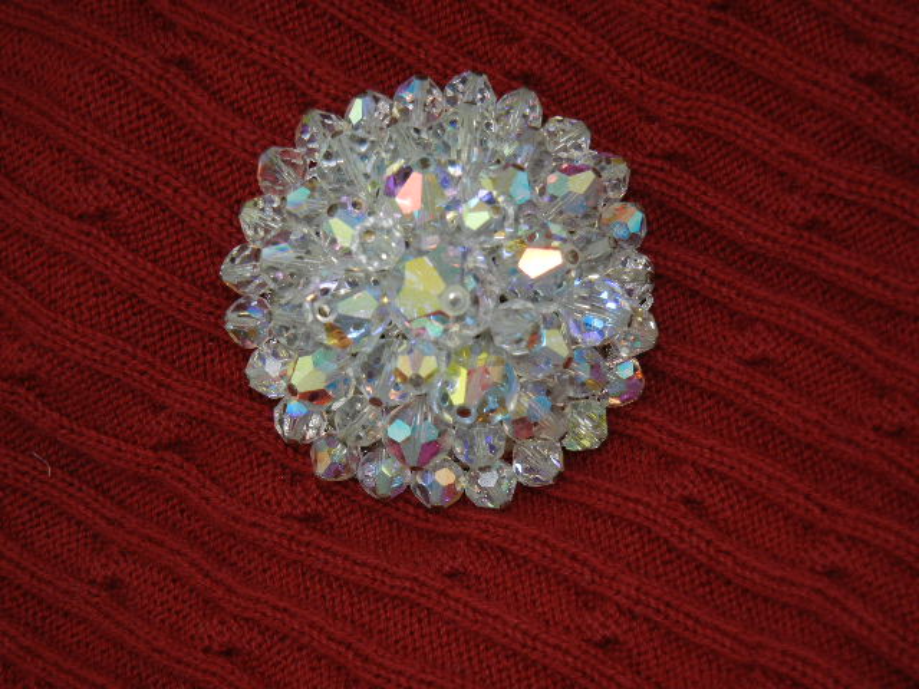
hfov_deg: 19.3
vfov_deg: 14.5
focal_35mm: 102
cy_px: 344
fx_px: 2708
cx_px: 460
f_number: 4.5
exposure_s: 1/30
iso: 274
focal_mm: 18.3
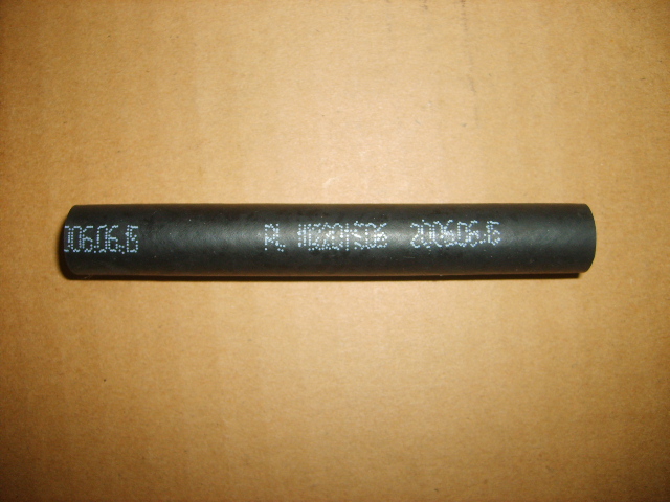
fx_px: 677
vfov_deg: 40.7
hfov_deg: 52.6
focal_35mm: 35
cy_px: 251
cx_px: 335
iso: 100
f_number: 2.8
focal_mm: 5.8
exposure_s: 1/30
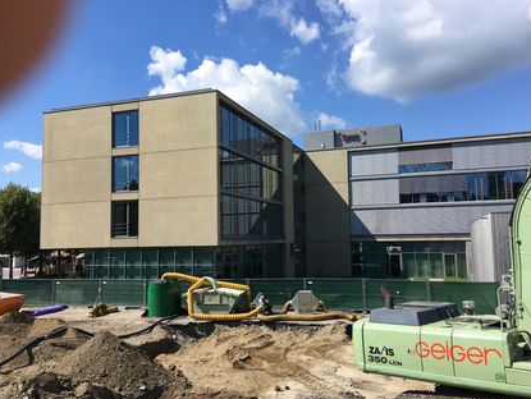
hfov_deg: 59.9
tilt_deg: +4.4
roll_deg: +1.3
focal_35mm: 30
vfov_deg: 46.9
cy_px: 203
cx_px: 269
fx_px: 461
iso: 25
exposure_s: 1/1451
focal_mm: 4.15
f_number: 2.2
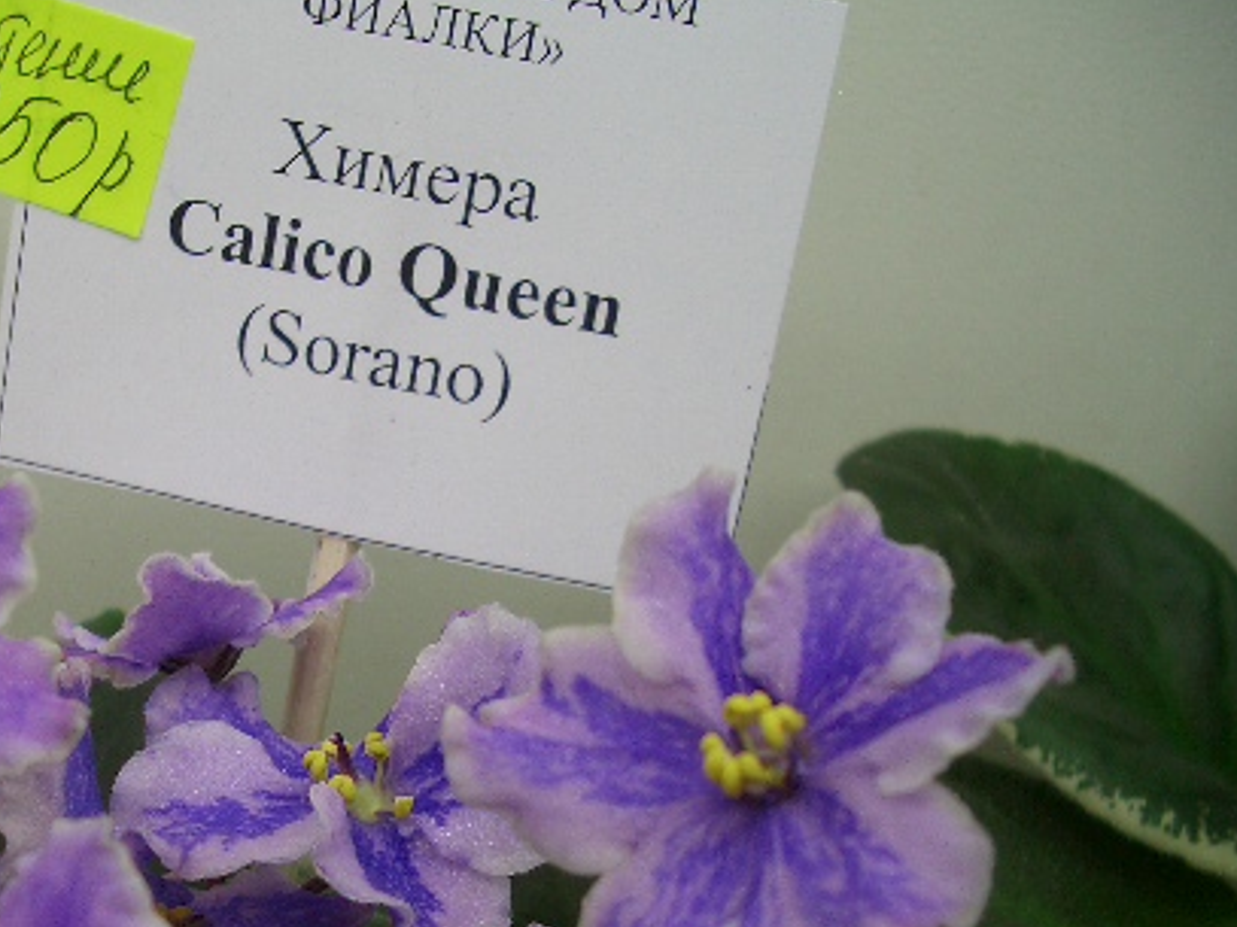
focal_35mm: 55
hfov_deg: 34.2
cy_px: 720
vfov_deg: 26.1
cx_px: 298
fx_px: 1965
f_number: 2.6
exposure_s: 1/160
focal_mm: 5.8
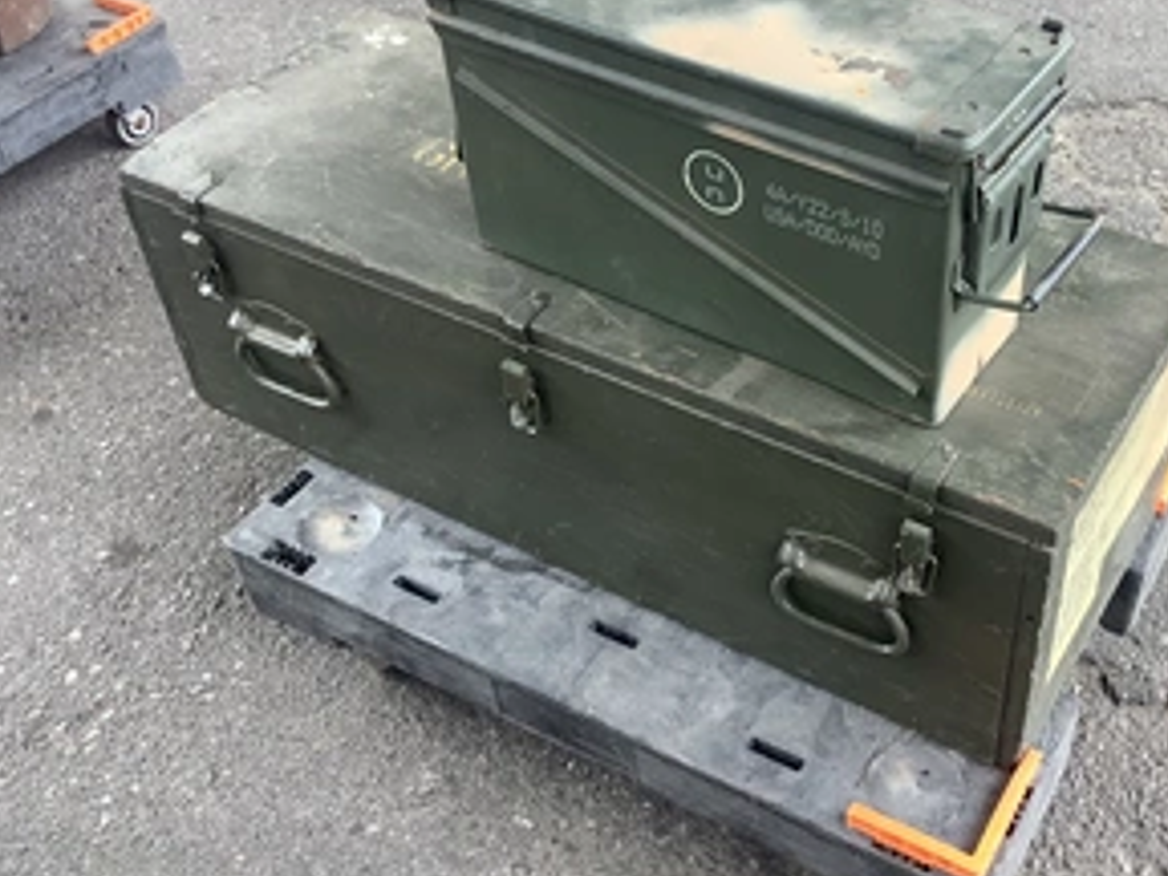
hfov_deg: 43.5
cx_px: 734
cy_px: 454
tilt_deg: -43.5
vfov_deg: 33.6
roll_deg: +2.4
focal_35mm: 43
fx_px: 1451
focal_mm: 3.3
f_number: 2.4
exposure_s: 1/120
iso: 50
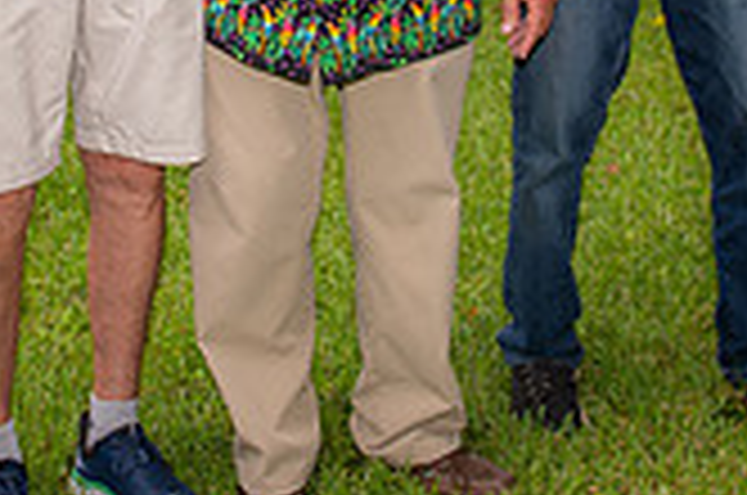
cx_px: 274
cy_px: -166
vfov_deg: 15.4
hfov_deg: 24.2
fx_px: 1740
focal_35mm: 84
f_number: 3.5
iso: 64
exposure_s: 1/60
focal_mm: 24
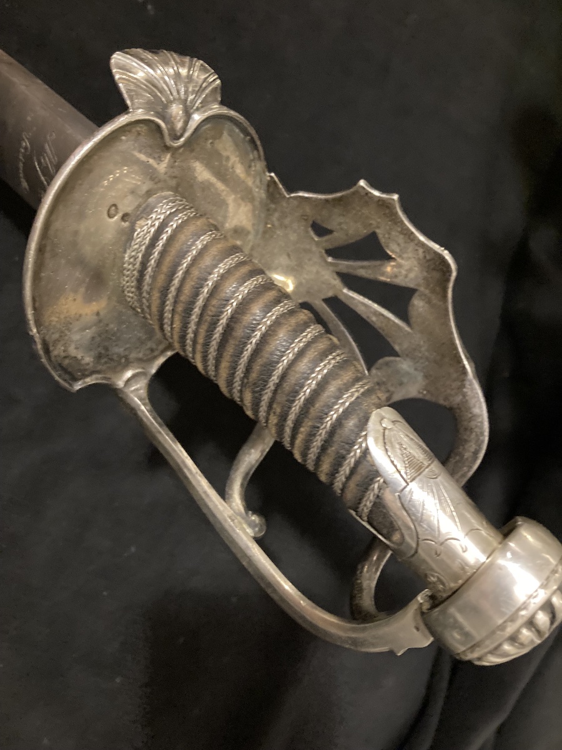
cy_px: 375
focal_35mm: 28
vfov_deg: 63.4
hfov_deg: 49.7
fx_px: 606
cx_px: 281
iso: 640
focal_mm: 3.99
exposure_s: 1/25
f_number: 1.8
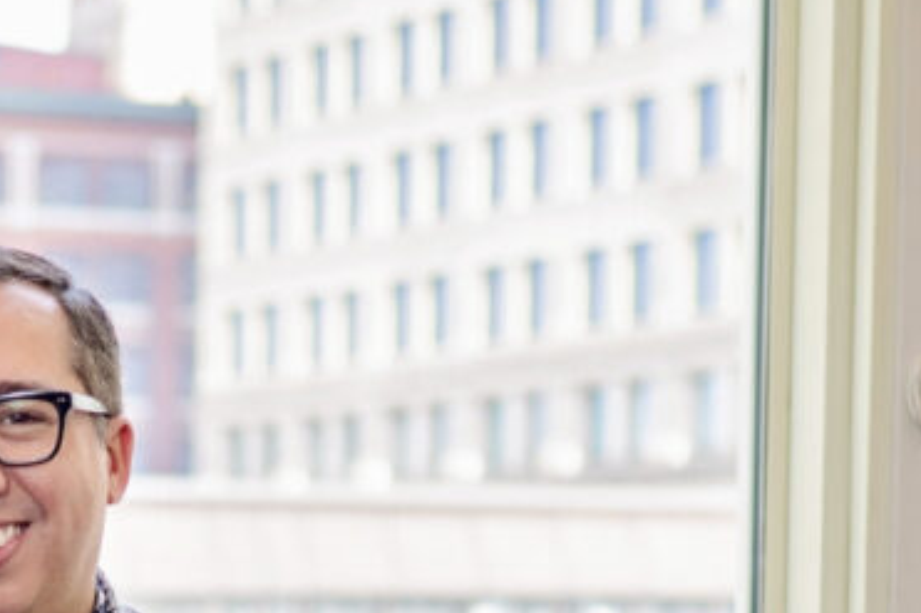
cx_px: -166
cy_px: 879
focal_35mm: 145
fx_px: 3708
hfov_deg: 13.8
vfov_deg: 9.2
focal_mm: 35
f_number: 2
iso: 100
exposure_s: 1/200
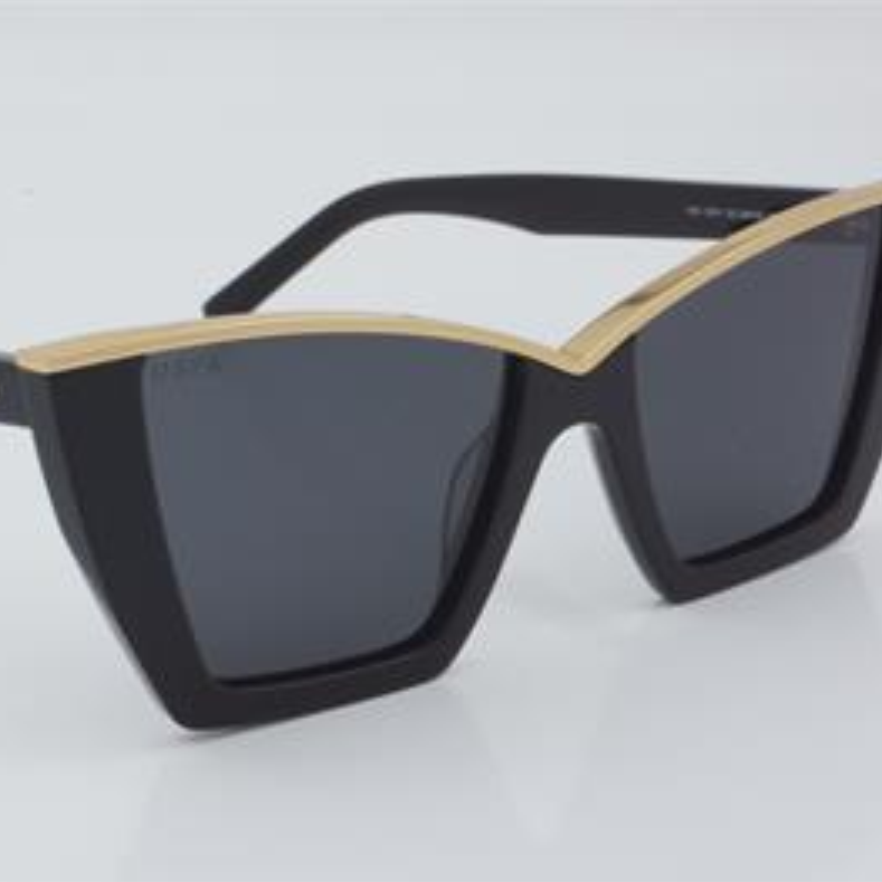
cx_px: 275
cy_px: 443
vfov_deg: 17.9
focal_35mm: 97
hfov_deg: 17.9
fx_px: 2796
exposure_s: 1/3
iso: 100
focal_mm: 50
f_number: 32
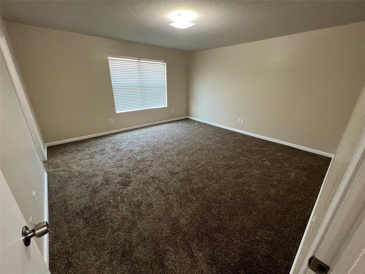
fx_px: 137
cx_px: 182
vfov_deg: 89.9
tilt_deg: -21.2
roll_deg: +0.5
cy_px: 137
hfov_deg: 106.2
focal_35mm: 13
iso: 200
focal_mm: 1.57
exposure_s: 1/60
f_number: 1.8
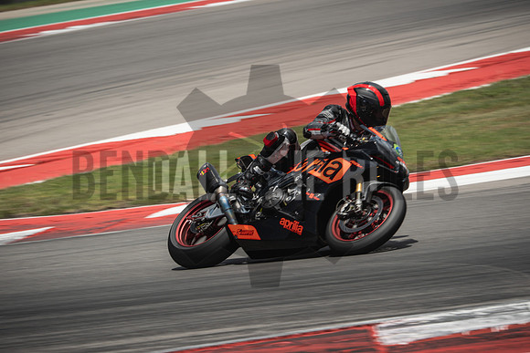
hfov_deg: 6.9
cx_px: 265
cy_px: 176
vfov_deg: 4.6
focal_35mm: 300
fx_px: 4417
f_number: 9
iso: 125
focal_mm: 200
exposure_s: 1/200
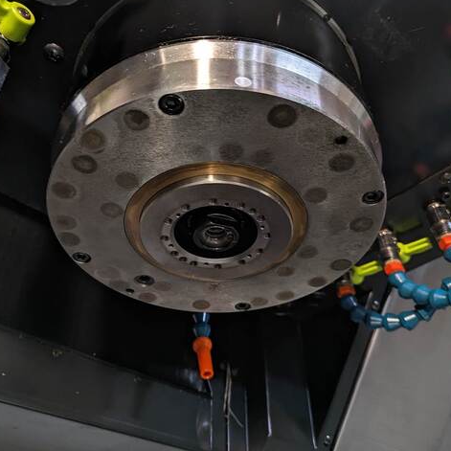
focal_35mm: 30
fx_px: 442
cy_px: 222
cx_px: 218
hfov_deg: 54.0
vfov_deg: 54.0
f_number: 1.89
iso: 398
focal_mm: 5.43
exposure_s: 1/33.3
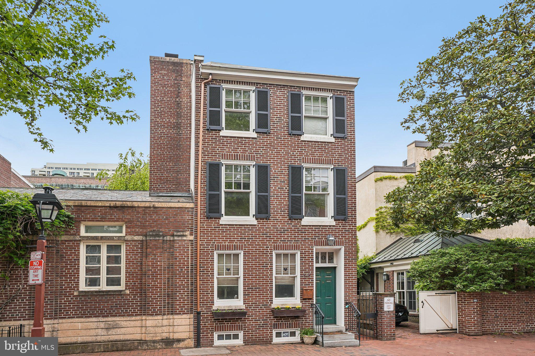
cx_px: 268
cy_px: 178
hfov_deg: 84.6
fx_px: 294
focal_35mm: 20
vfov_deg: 62.4
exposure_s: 1/100
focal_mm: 19.8
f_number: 8
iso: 100
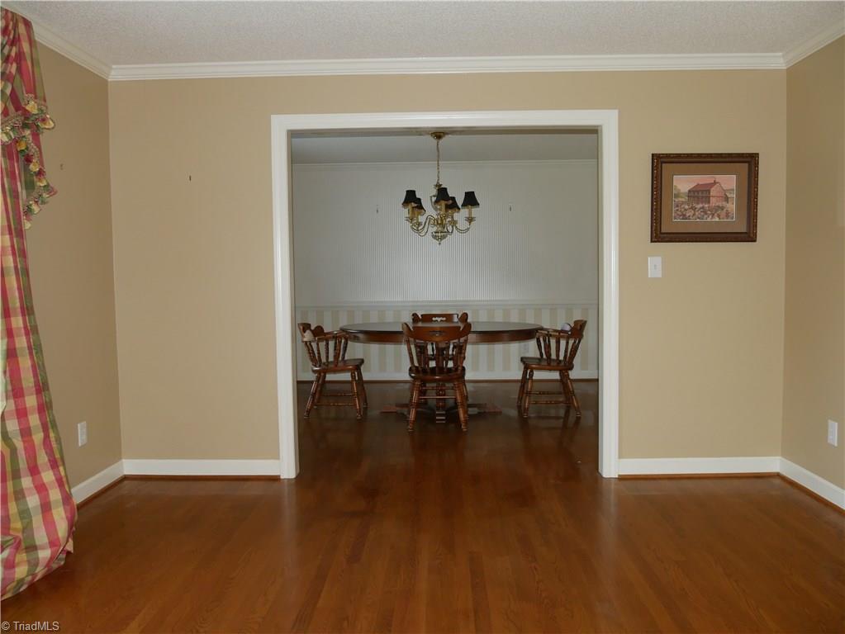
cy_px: 317
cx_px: 422
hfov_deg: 63.4
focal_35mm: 28
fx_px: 684
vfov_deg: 49.8
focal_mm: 14
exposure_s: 1/60
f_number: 5
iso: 800
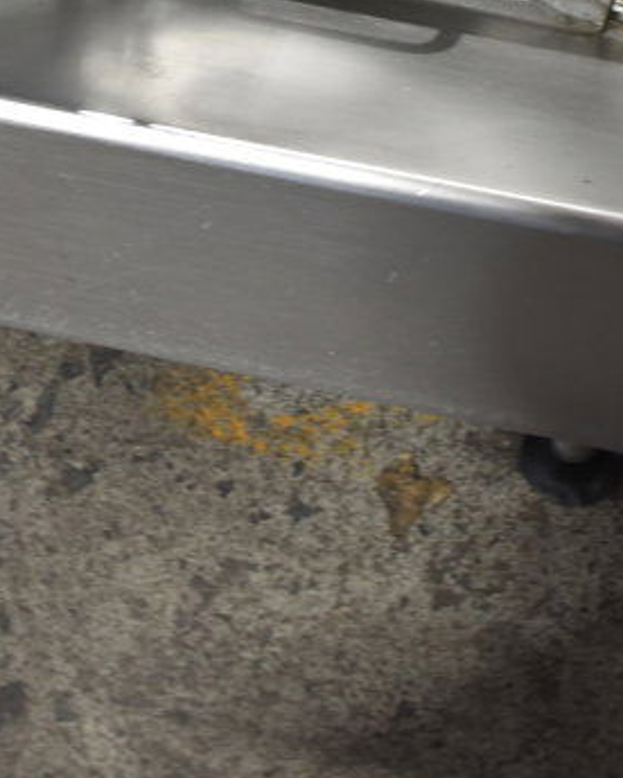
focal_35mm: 127
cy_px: -240
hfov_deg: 12.1
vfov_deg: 14.5
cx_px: 395
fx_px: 2927
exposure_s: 1/50
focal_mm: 34
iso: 450
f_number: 4.5
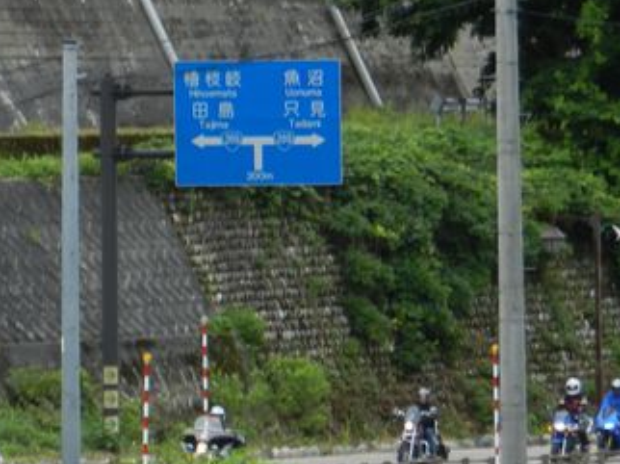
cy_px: 465
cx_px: 191
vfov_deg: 2.4
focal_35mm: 622
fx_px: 11132
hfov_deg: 3.2
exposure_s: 1/250
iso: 160
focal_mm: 50.8
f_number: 5.3
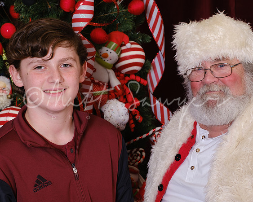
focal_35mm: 88
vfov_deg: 17.5
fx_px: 657
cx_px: 132
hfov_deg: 21.8
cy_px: 120
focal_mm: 40.1
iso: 400
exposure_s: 1/125
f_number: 5.6
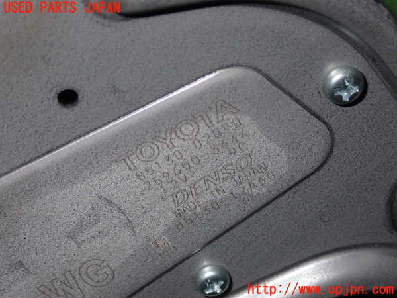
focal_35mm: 71
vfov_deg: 20.7
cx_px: 198
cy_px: 149
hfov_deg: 27.4
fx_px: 814
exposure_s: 1/60
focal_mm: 12.73
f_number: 11
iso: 200
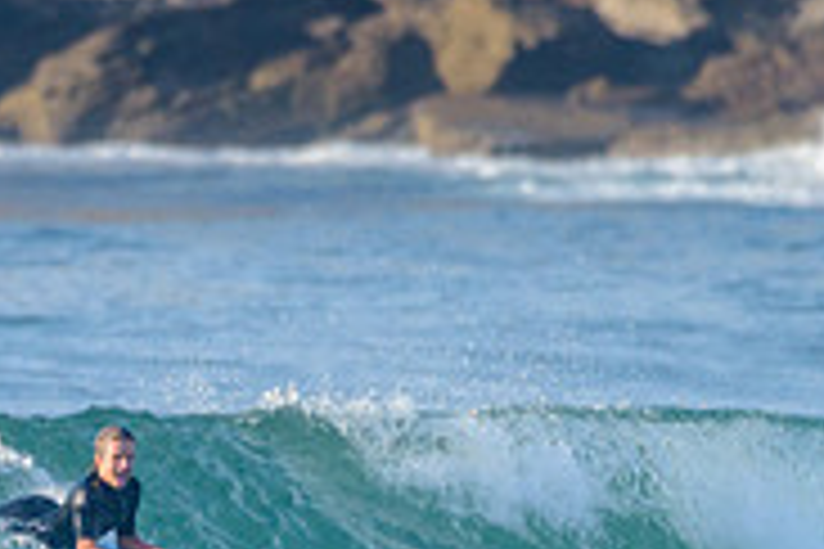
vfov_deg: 0.7
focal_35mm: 1940
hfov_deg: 1.1
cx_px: 62
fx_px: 44401
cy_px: 533
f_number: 5.6
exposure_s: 1/2000
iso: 560
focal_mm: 500
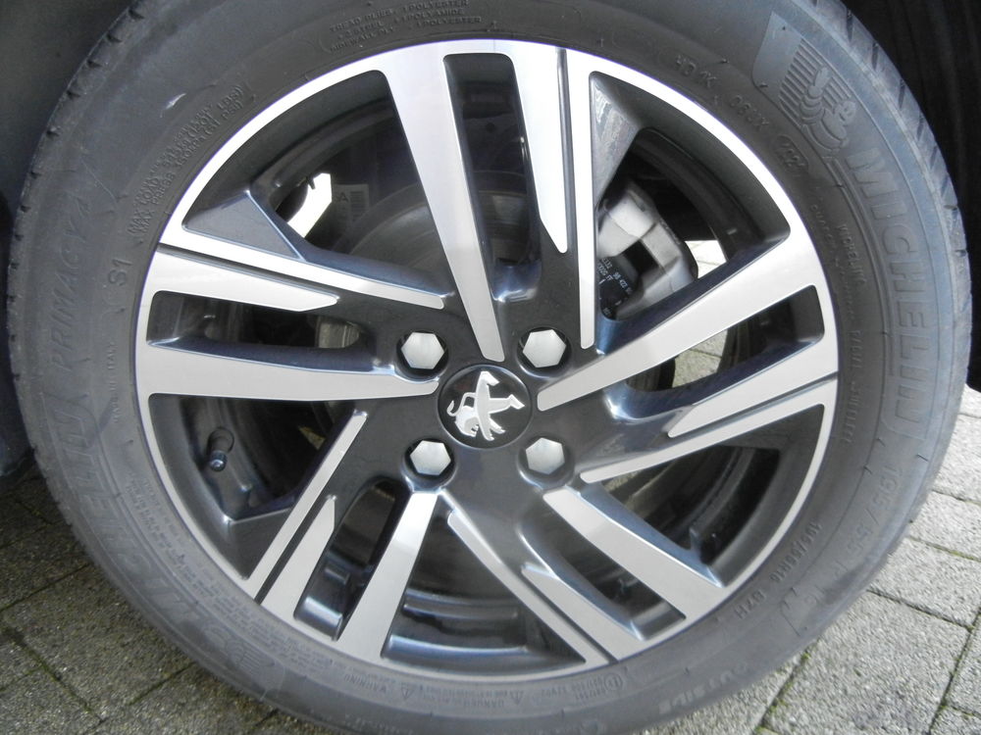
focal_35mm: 30
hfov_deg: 60.0
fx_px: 850
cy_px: 368
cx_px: 490
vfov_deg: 46.8
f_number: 3.5
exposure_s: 1/62.7
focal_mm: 5.4
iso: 640
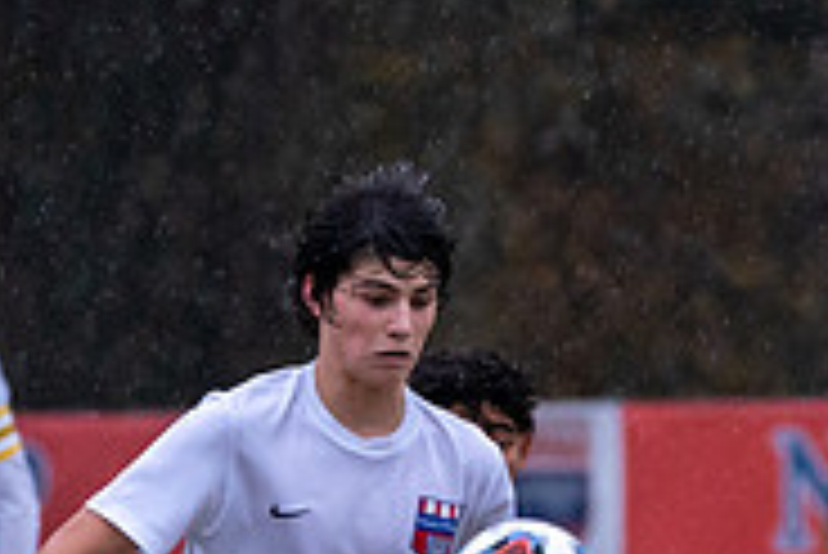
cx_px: 572
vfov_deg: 1.2
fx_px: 26424
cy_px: 530
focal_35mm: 1148
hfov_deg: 1.8
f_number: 5.6
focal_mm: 241
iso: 2500
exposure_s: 1/1000
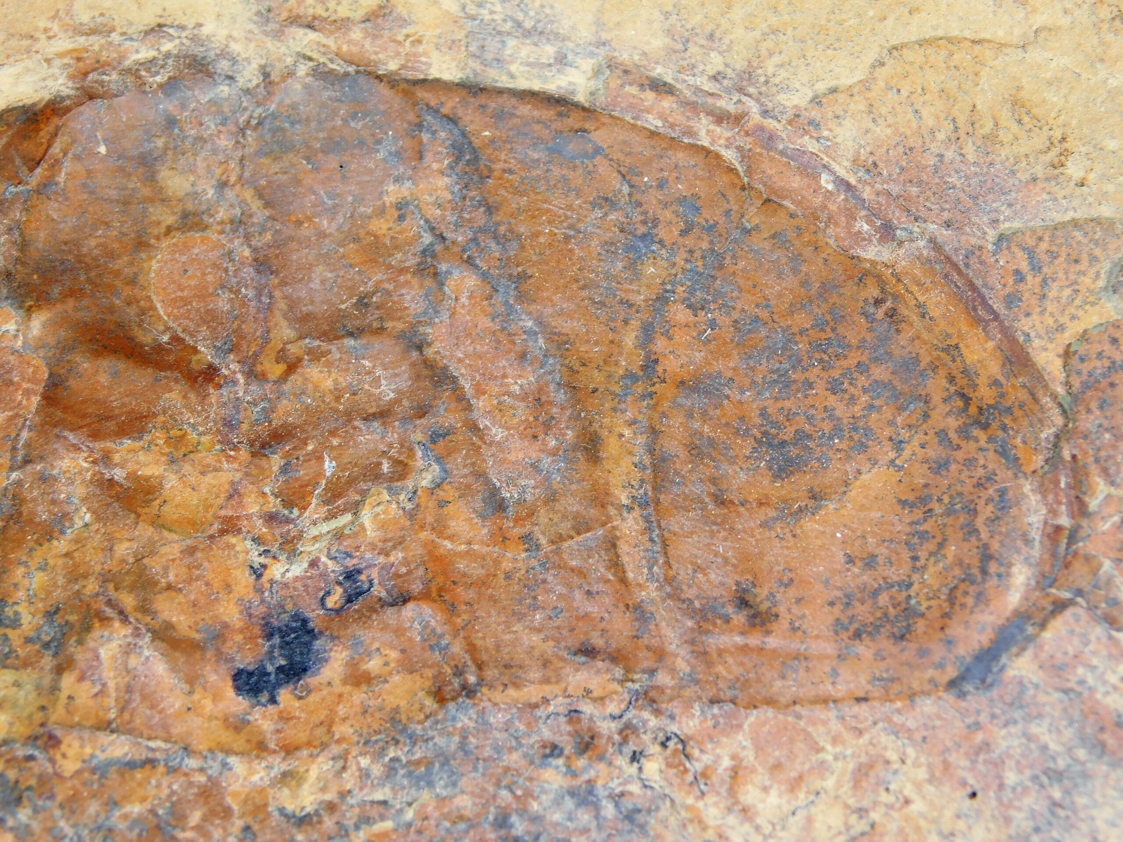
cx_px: 562
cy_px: 421
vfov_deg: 8.1
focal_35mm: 184
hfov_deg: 10.7
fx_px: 5969
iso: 125
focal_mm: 32.7
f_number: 5.4
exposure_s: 1/60
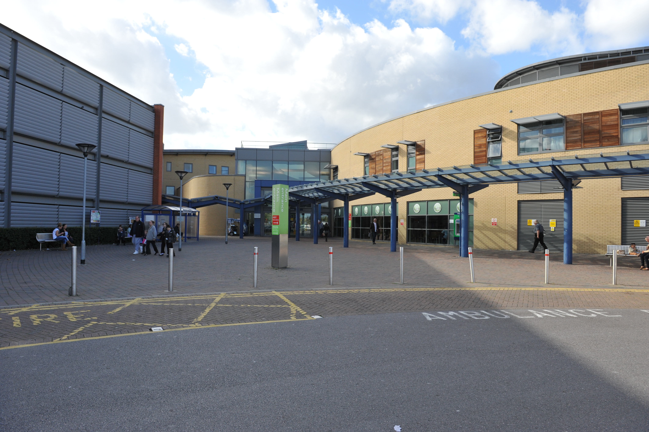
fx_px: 432
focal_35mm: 24
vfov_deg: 53.1
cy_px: 216
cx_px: 324
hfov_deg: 73.8
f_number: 7.1
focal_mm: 24
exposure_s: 1/1250
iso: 800
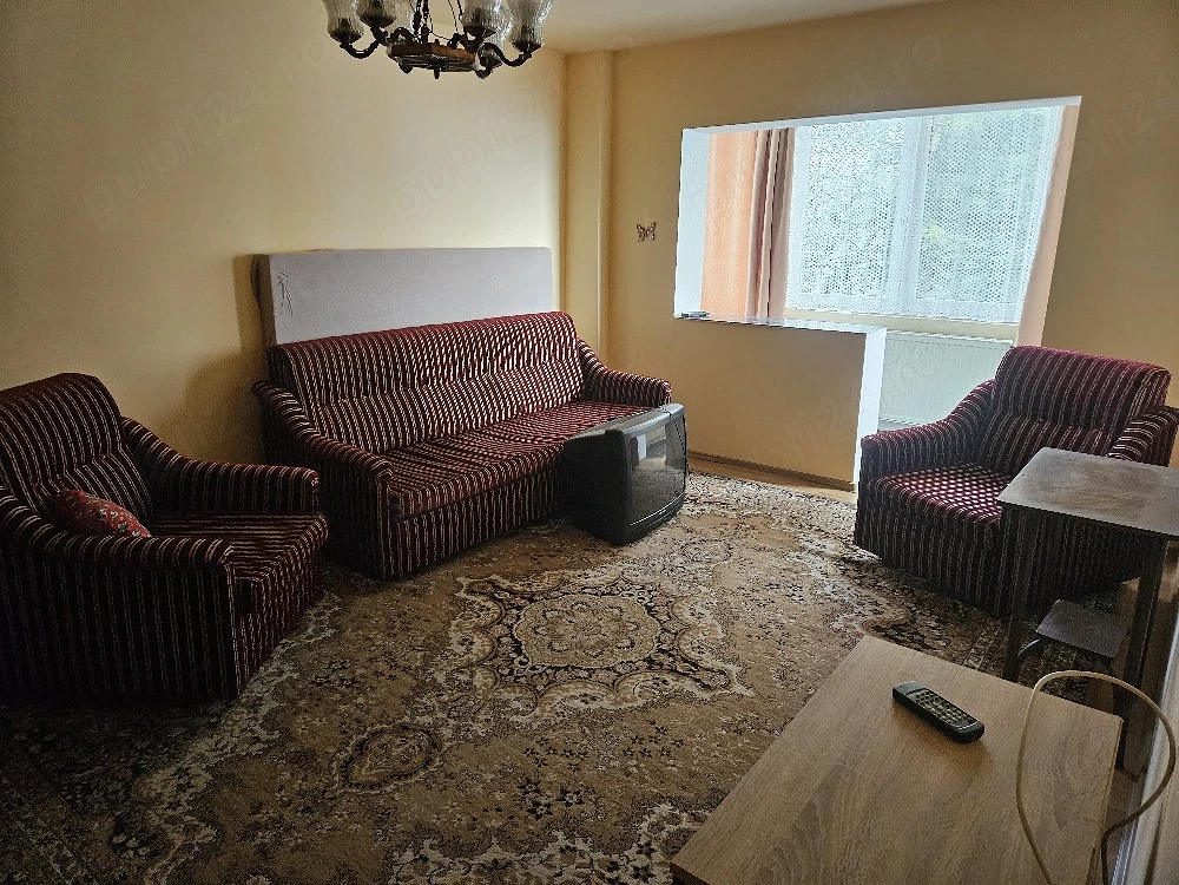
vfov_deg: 58.9
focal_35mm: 23
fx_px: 783
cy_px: 442
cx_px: 590
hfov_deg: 73.9
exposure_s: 1/101
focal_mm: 5.4
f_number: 1.8
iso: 500
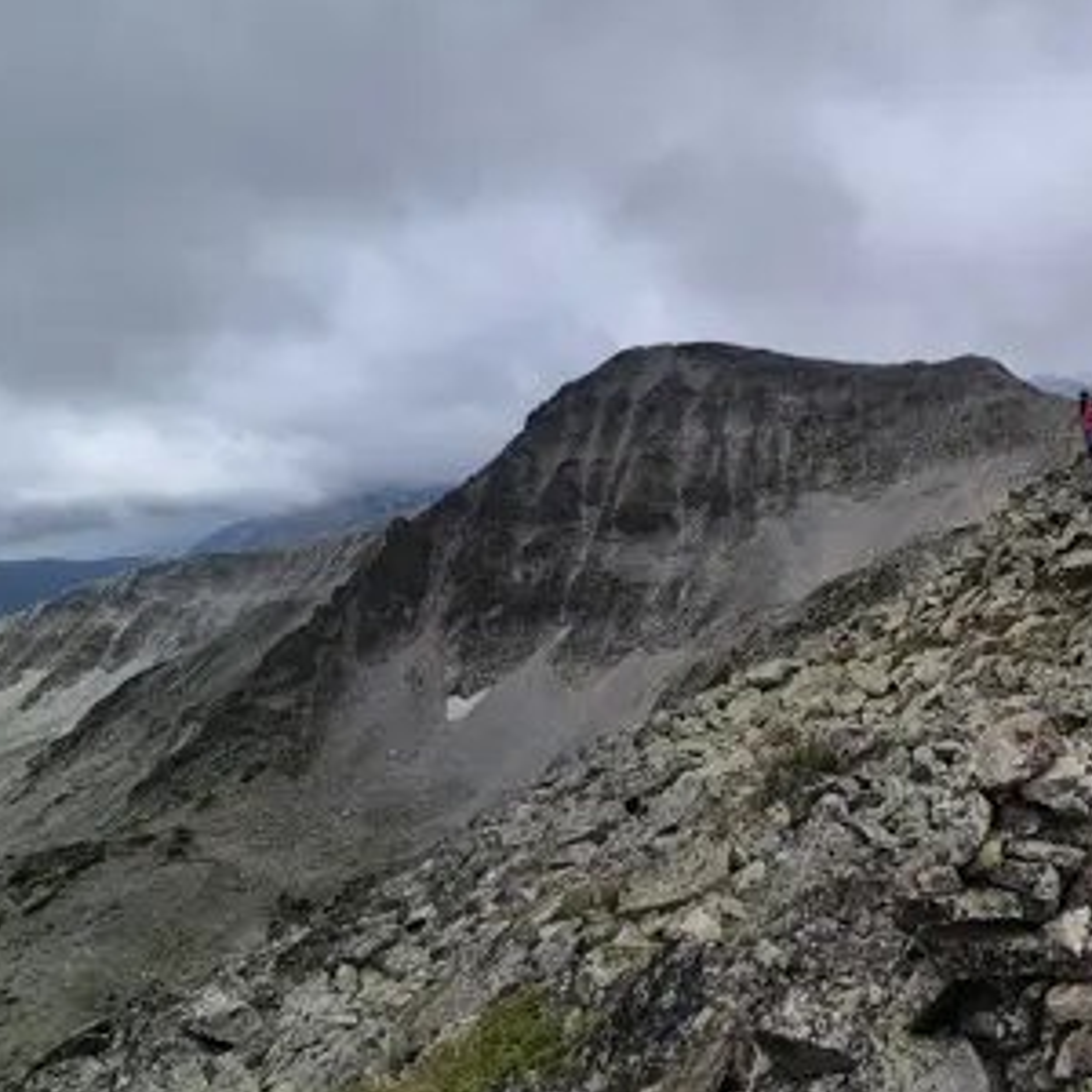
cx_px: 1012
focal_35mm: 23
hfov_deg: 56.5
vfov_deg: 66.2
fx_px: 821
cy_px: 404
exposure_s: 1/3312
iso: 50
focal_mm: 2.2
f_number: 2.2
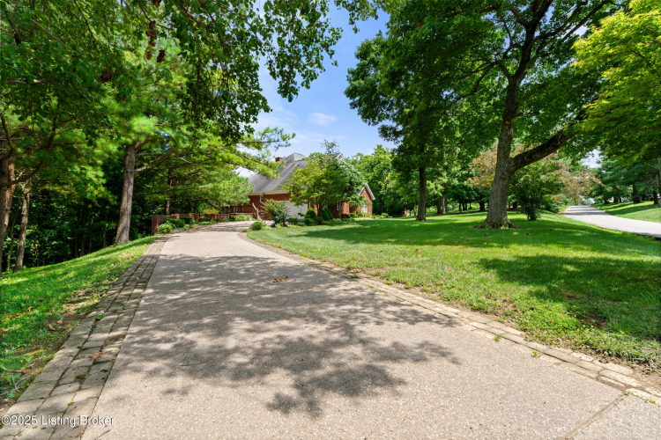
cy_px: 220
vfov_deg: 73.7
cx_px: 330
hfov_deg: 96.7
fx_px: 294
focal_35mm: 16
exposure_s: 1/50
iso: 400
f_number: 11
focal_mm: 16
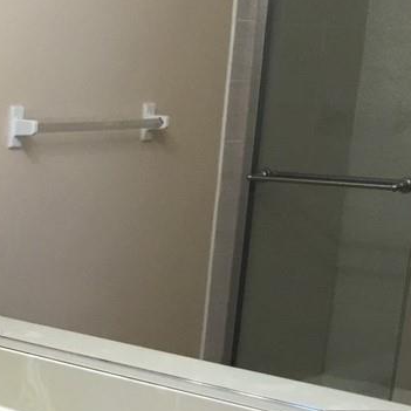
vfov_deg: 21.1
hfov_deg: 19.5
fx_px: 1075
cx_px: -160
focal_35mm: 80
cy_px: 389
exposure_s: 1/30
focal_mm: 3.3
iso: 40
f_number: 2.4
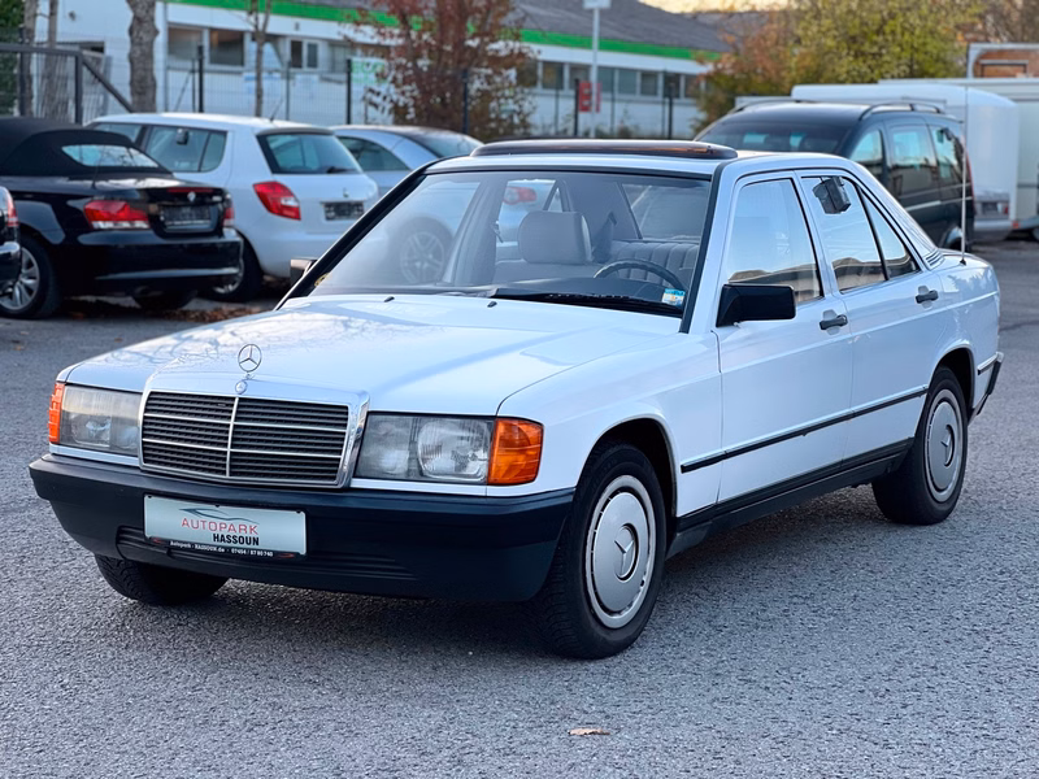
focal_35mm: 77
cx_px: 520
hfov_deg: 25.3
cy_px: 390
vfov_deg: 19.1
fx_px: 2311
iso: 64
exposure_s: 1/121
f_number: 2.8
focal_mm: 9
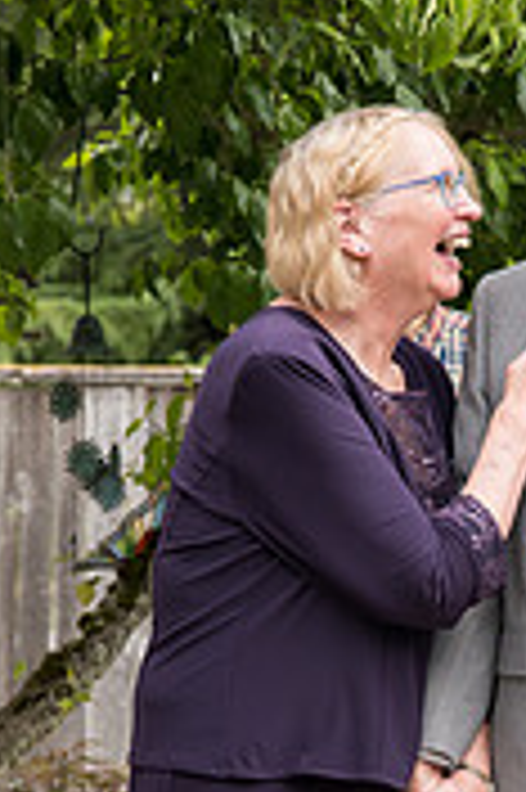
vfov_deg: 11.4
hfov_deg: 7.6
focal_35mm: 179
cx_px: 490
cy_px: 711
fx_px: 3931
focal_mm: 70
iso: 400
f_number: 5
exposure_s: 1/500
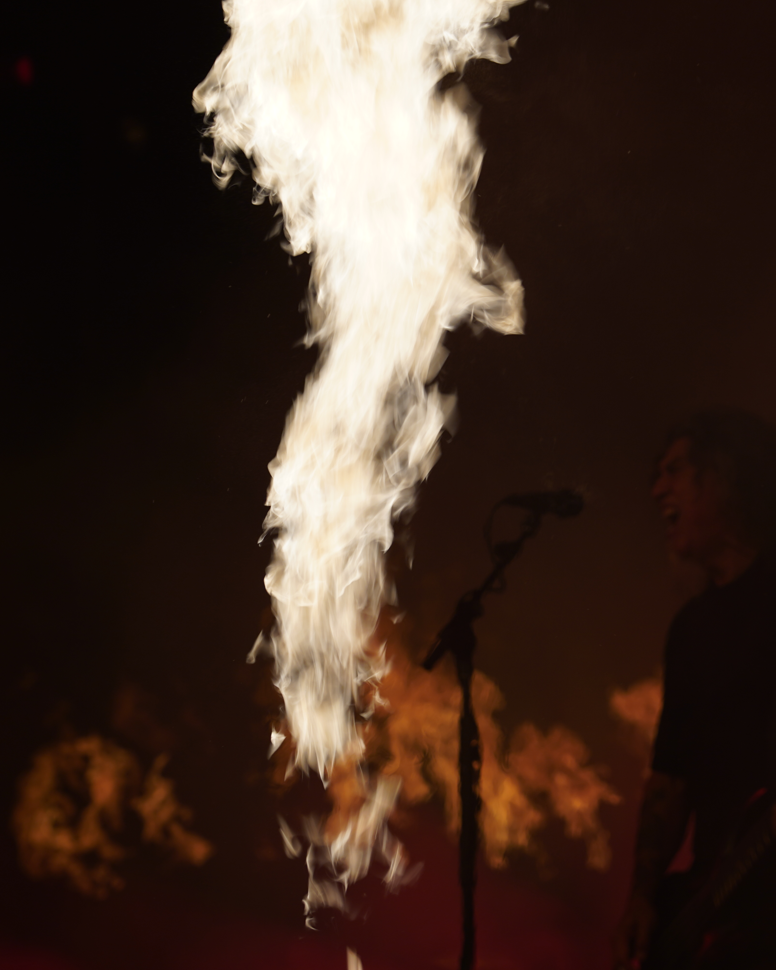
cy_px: 485
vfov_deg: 14.7
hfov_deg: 11.8
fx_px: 3761
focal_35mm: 131
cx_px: 555
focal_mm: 93
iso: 100
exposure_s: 1/320
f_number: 7.1
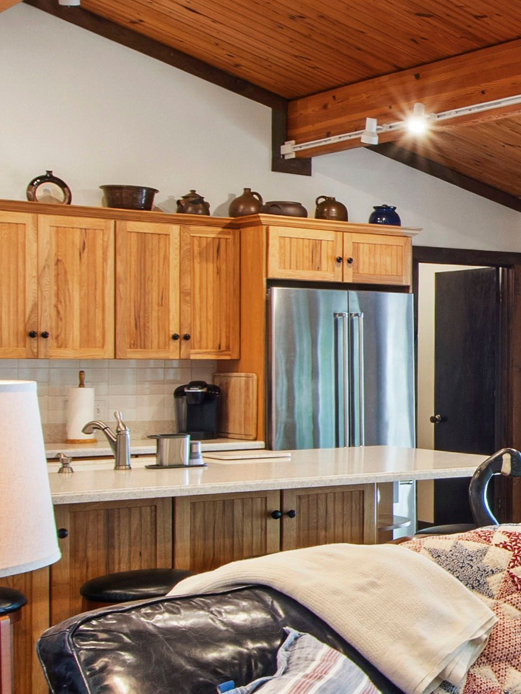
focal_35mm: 61
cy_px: 373
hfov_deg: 20.6
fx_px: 1224
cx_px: 778
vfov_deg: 31.7
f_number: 8
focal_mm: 10
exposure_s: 1
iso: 100
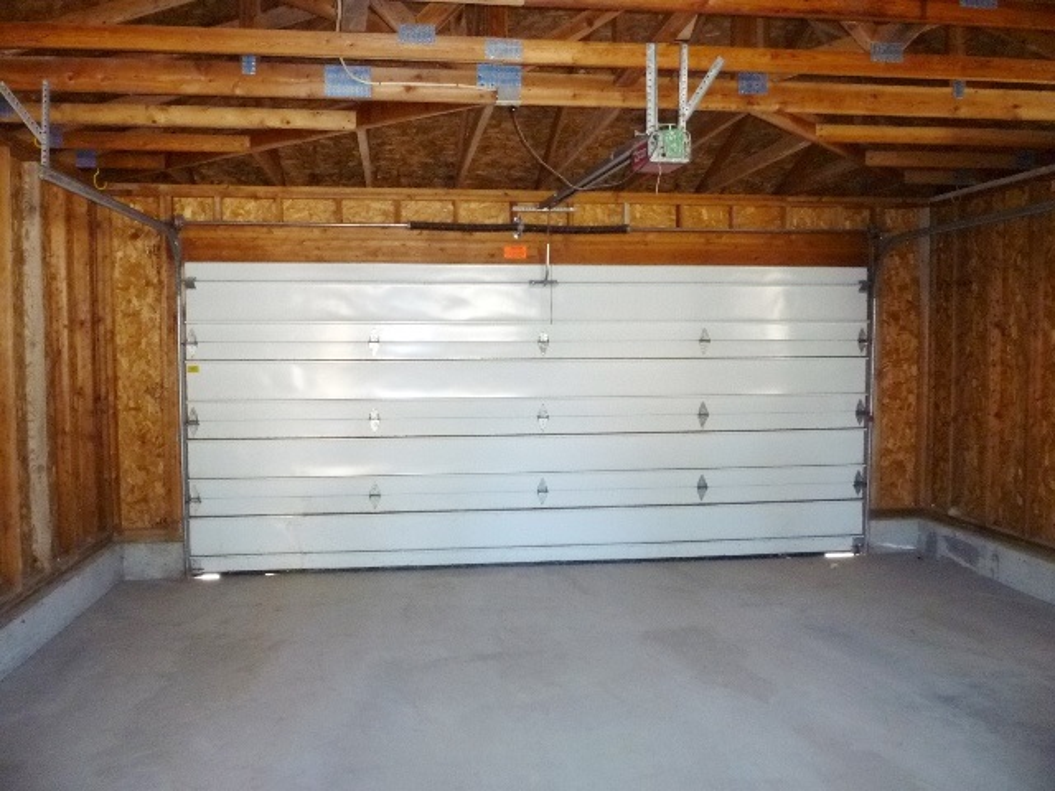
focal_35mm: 29
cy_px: 396
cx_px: 528
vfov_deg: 48.2
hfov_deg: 61.7
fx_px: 884
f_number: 3.3
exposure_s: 1/30
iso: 500
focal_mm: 5.2
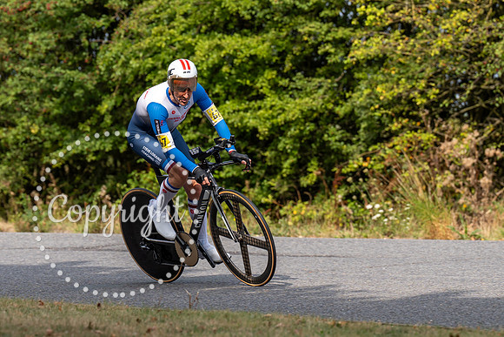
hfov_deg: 6.8
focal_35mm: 302
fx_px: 4228
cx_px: 209
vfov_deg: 4.6
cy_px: 136
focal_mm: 180
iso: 125
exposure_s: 1/1000
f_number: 4
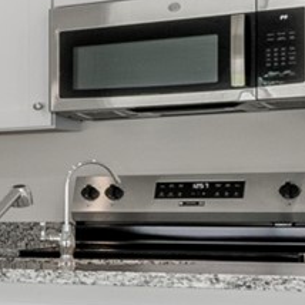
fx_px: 1206
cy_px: 224
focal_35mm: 121
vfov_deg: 14.4
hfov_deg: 8.4
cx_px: -874
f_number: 9
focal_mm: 14
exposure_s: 1/3
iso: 250
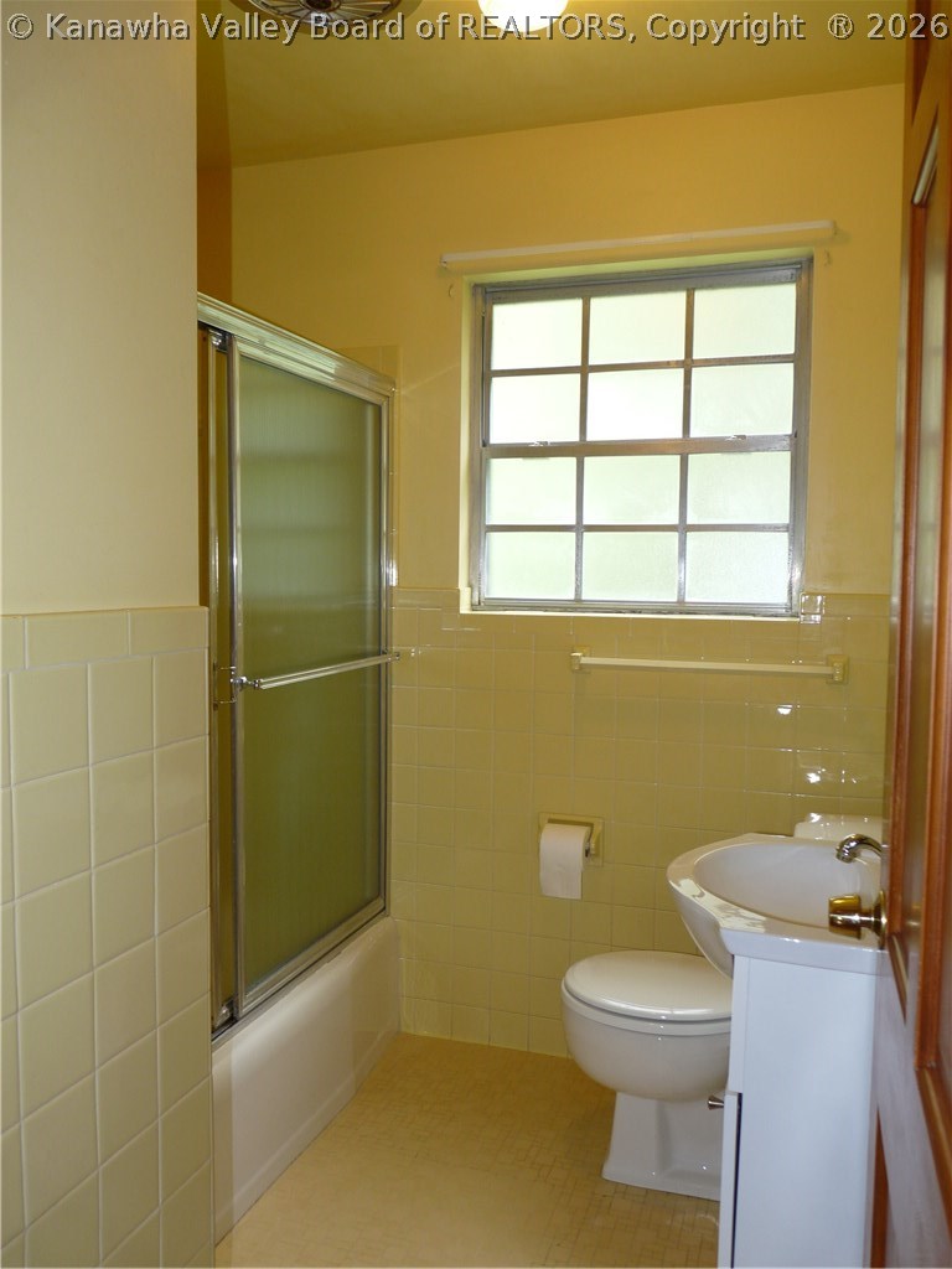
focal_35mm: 27
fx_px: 990
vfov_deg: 65.3
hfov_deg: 51.4
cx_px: 476
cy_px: 634
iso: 100
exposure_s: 1/30
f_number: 2.8
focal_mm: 4.8
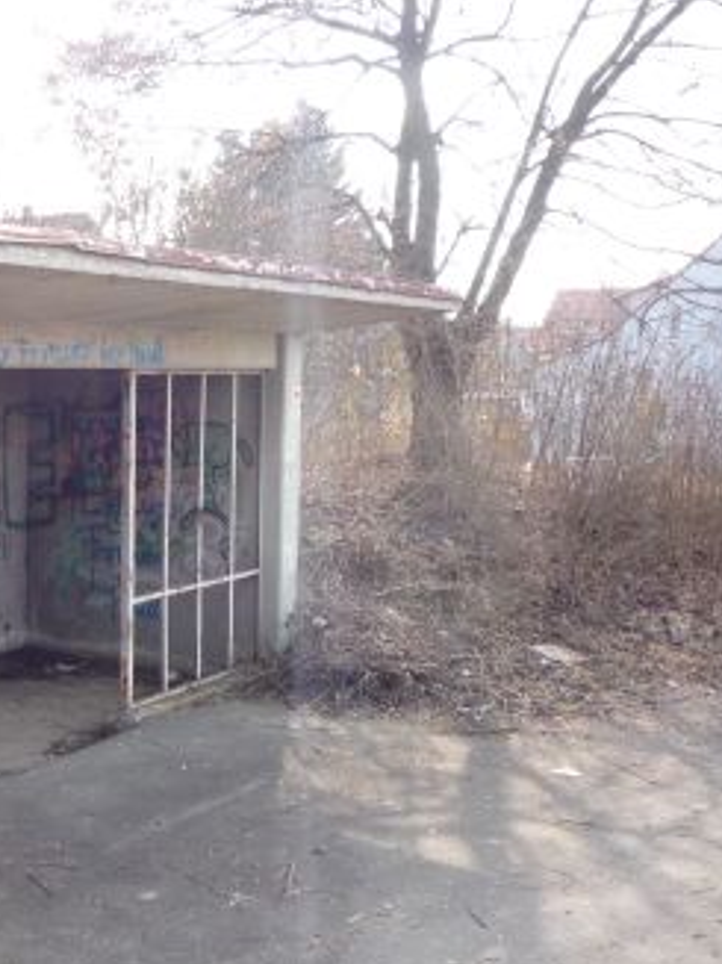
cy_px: 475
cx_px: 24
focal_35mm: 47
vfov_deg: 40.4
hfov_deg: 29.1
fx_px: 1308
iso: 100
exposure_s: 1/100
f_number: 4
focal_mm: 5.2
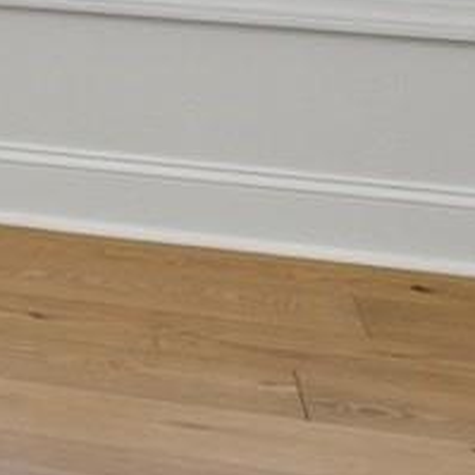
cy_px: -455
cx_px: -945
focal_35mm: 128
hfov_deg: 10.1
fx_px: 1987
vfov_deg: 12.2
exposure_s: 1/640
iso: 100
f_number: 4
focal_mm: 10
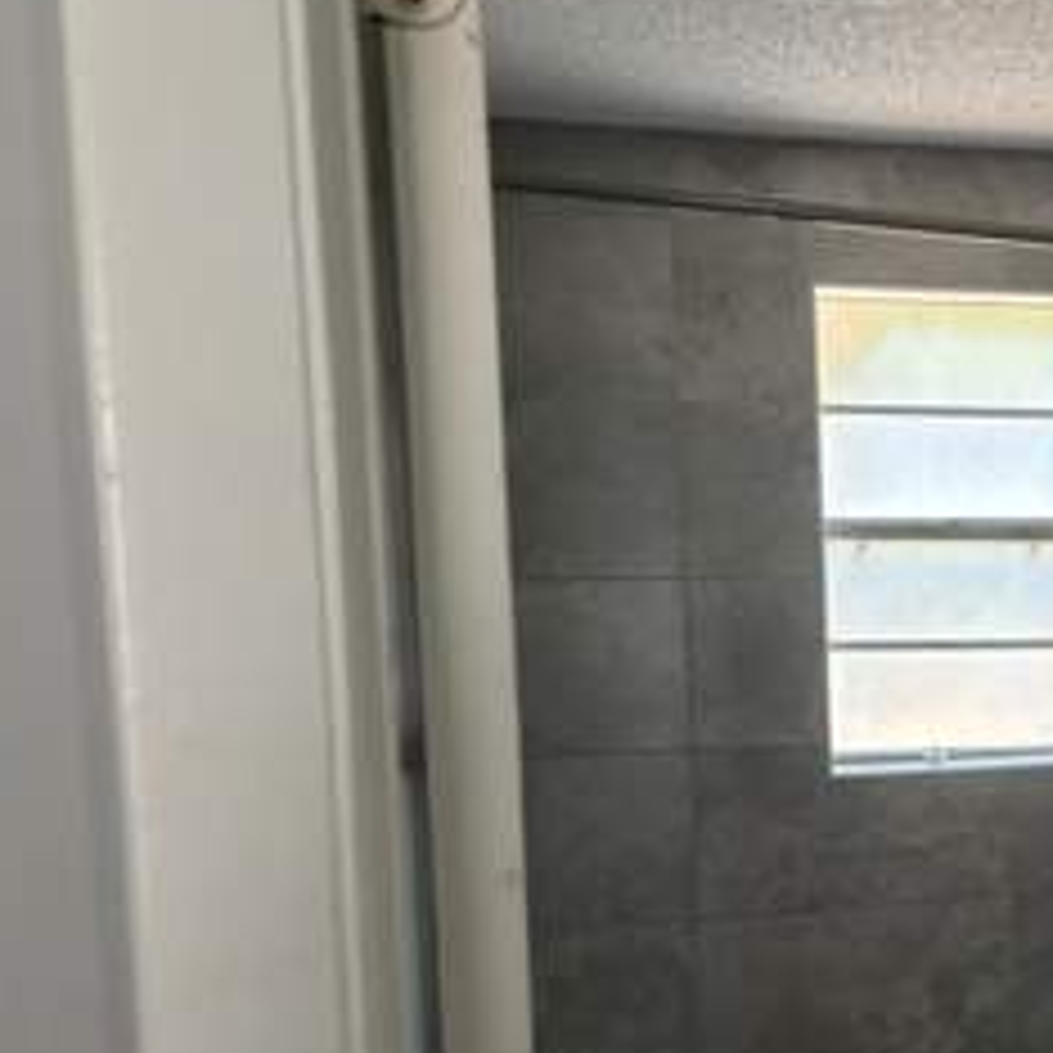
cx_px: 1030
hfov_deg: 33.3
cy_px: 740
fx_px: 1618
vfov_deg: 35.5
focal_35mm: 47
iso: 250
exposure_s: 1/60
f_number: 1.6
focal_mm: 5.96
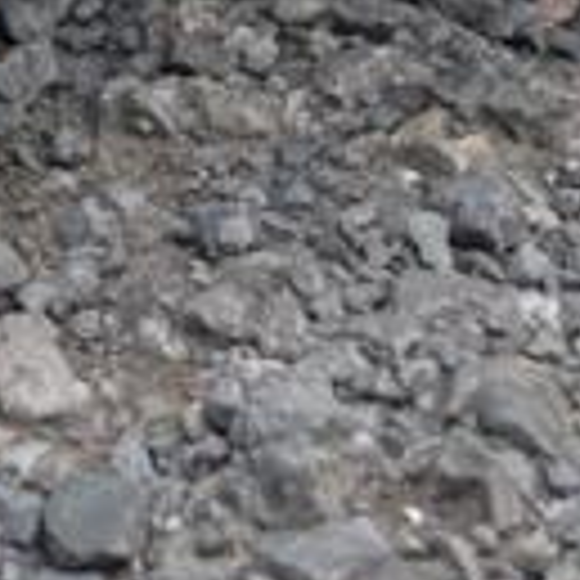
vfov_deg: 9.5
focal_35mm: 162
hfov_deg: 10.6
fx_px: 3071
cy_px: -848
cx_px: -135
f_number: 3.2
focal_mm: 8.8
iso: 400
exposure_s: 1/250
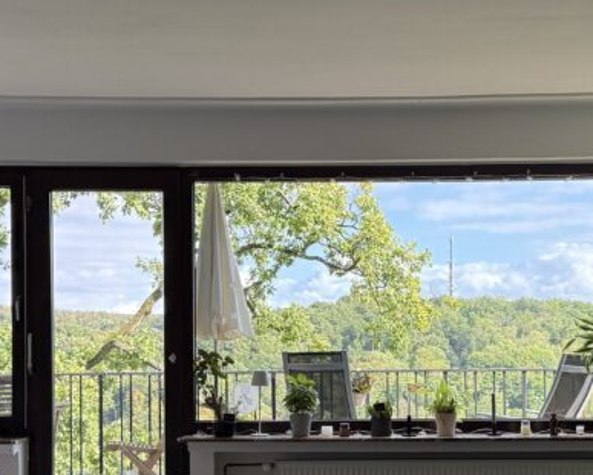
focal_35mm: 62
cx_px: 311
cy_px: 355
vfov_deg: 24.3
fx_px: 1089
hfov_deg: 30.5
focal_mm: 6.76
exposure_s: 1/453
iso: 100
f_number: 1.78
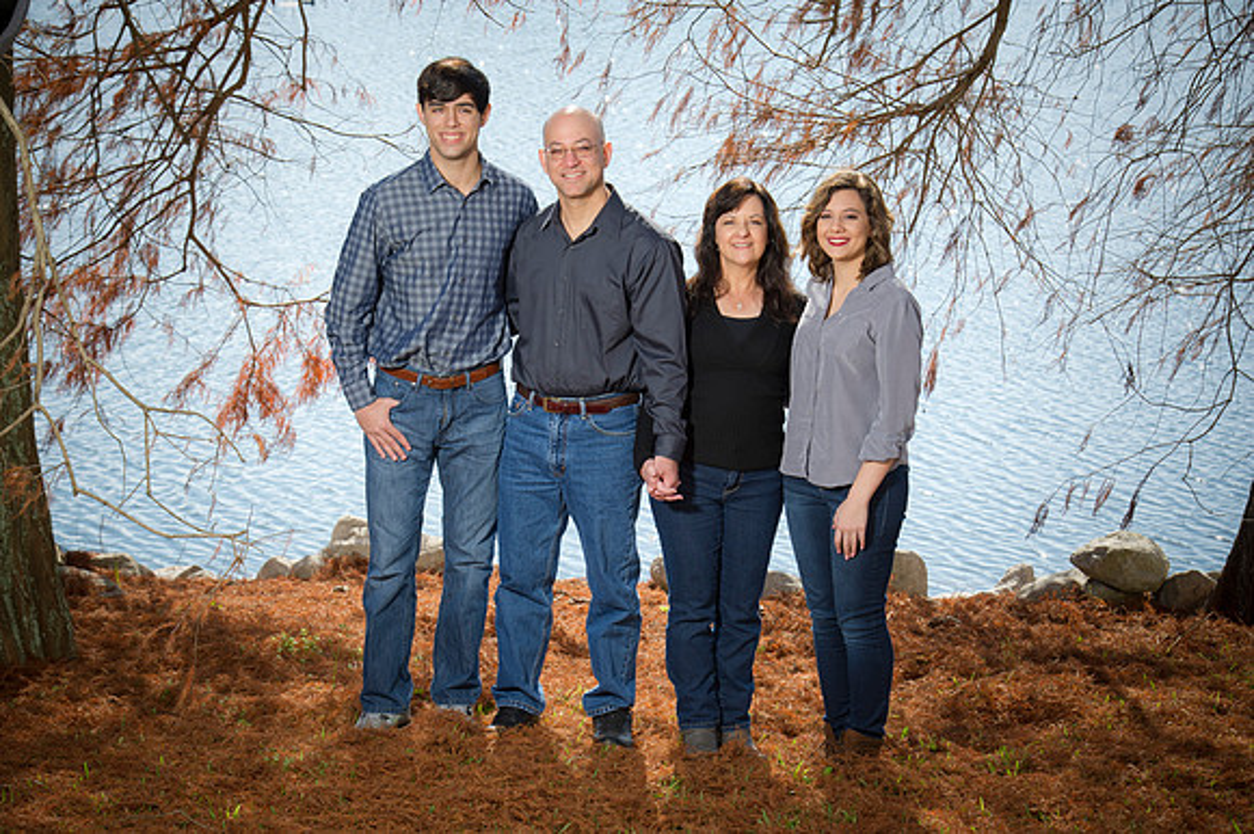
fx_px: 3551
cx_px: 627
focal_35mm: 102
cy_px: 417
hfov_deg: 20.0
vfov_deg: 13.4
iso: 200
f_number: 9
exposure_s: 1/160
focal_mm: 102
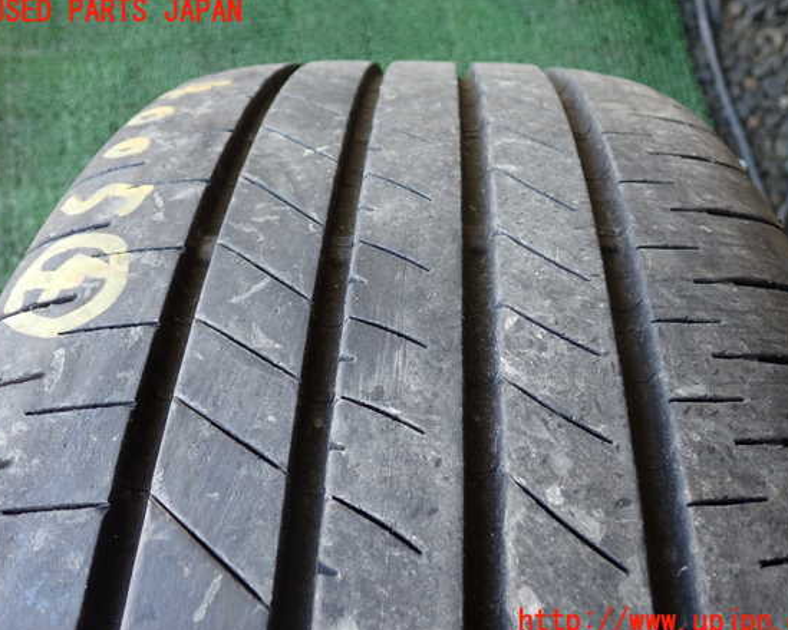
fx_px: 746
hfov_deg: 55.6
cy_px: 317
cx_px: 412
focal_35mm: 32
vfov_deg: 45.8
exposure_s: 1/60
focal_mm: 5.4
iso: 200
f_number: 2.3
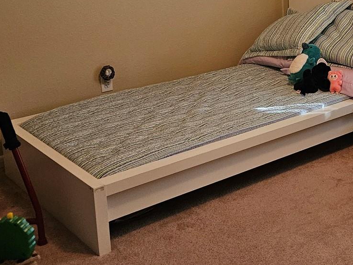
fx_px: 653
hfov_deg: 28.7
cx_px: 337
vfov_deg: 22.4
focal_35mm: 64
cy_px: 25
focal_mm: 5.4
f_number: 1.8
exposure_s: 1/60
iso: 640
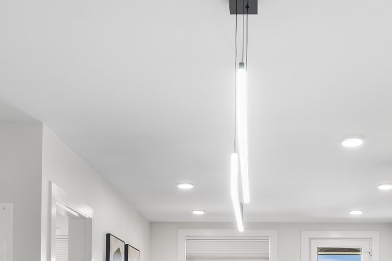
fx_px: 548
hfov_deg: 39.0
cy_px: 314
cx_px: 251
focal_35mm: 50
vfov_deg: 24.3
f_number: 5.6
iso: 64
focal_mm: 18.5
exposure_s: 1/4
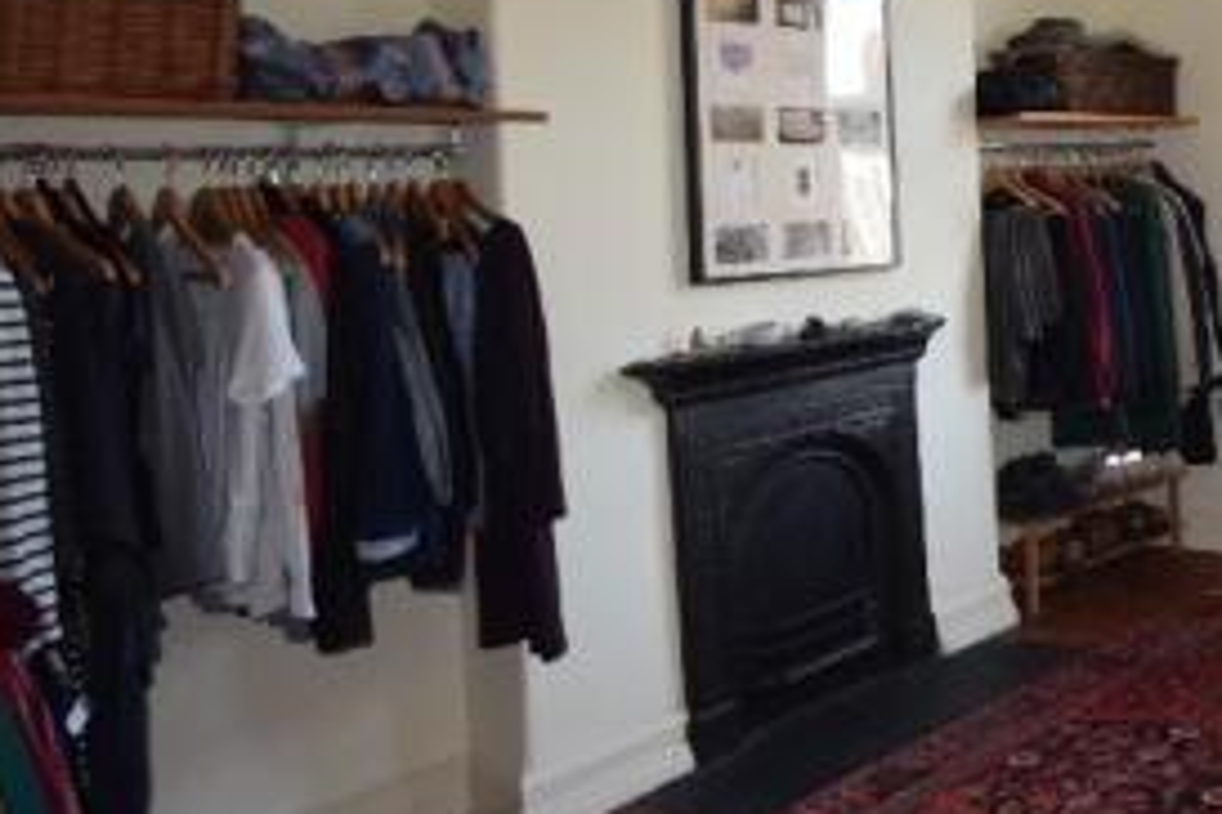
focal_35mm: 36
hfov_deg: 39.4
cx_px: 1448
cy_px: 195
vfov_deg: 36.0
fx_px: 1222
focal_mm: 10
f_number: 5
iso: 800
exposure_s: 1/100
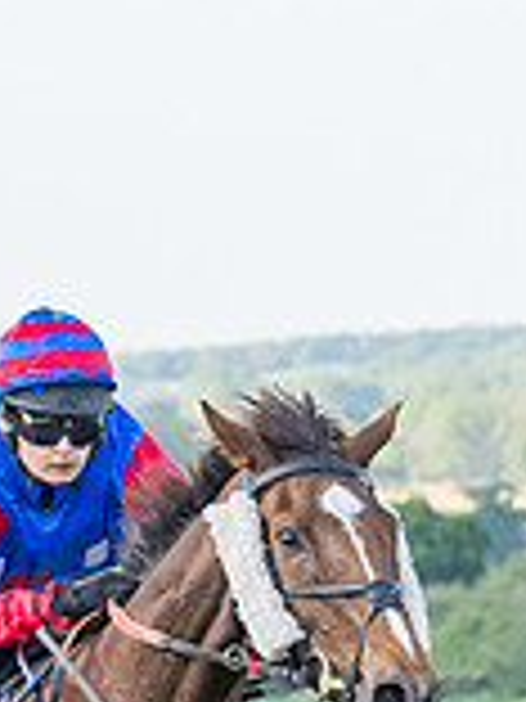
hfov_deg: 3.0
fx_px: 10150
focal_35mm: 501
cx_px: -434
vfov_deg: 3.9
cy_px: 963
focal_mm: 70
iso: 800
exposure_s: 1/2500
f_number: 4
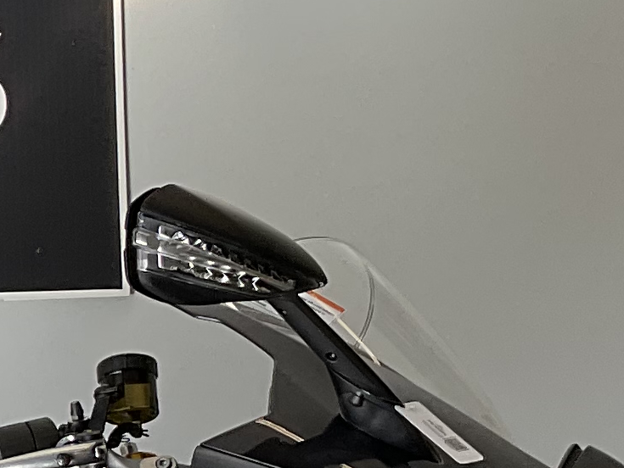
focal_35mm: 159
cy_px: 593
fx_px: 2868
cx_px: -391
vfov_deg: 9.2
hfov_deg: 11.7
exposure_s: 1/122
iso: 20
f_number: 1.8
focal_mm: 3
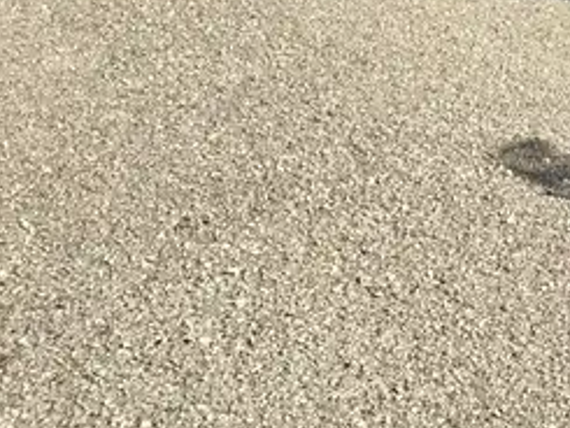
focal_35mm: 142
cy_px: -588
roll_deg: -1.8
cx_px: 1024
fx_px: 2339
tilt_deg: -3.3
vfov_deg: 9.4
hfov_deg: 12.7
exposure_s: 1/1199
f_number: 2.2
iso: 32
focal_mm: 4.15
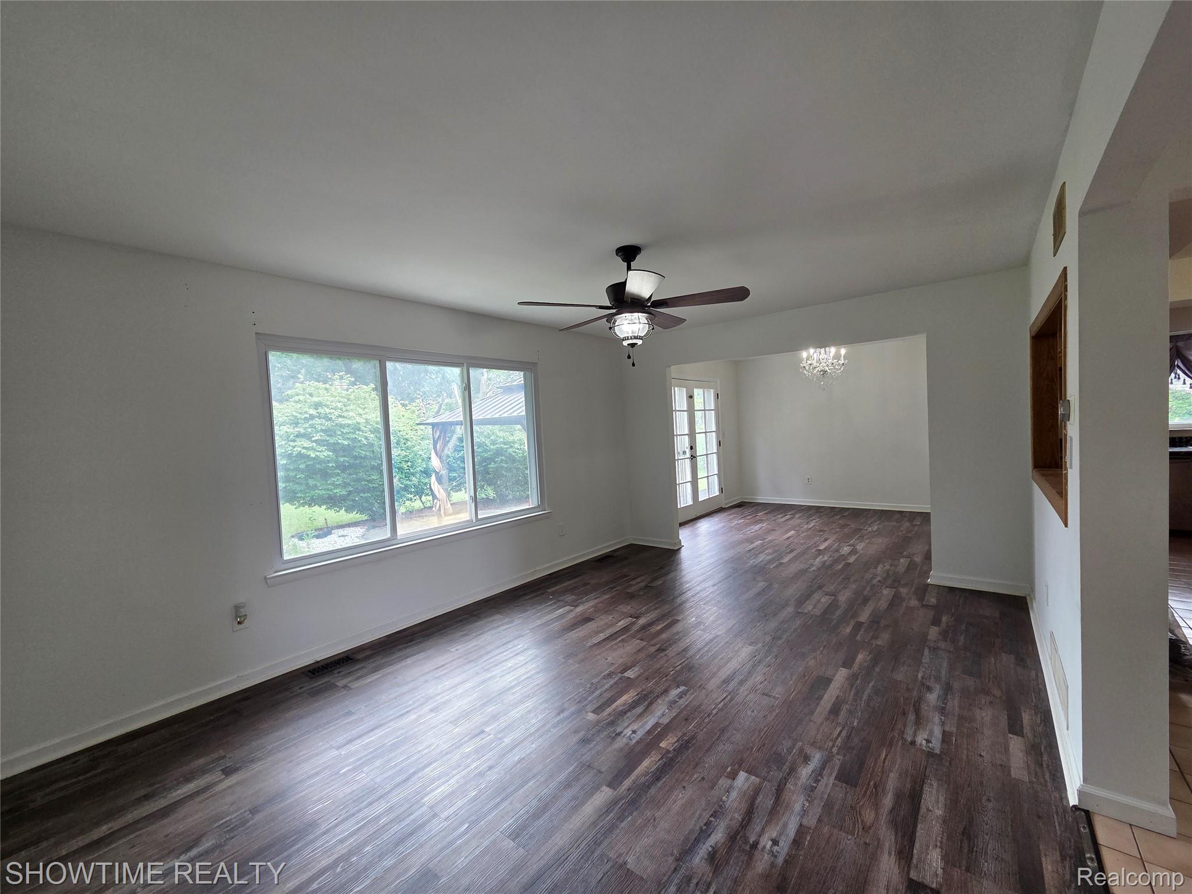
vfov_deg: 89.9
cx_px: 596
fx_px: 448
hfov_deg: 106.2
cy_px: 447
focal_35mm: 13
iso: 100
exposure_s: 1/120
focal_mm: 2.2
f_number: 2.2
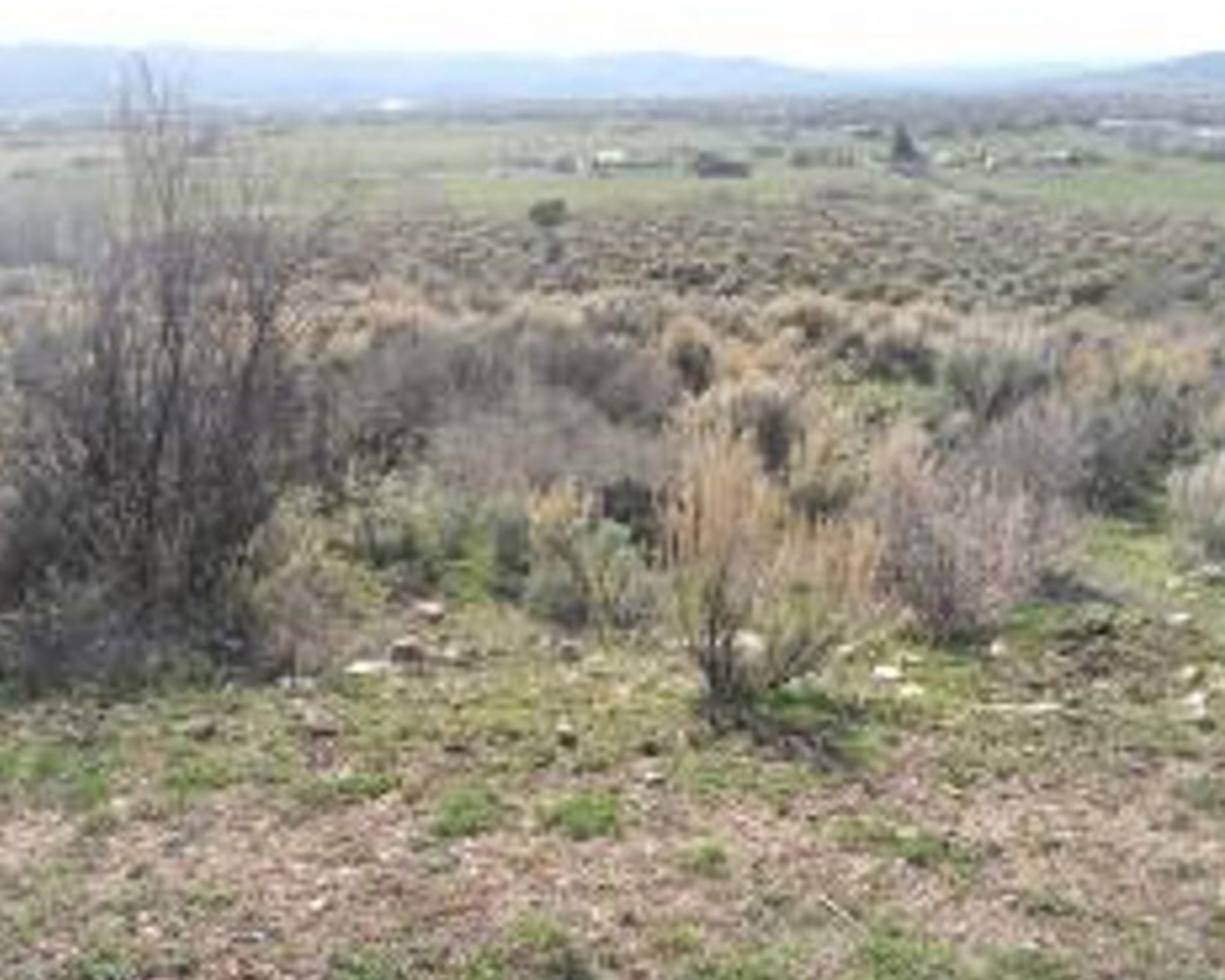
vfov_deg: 45.8
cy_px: 481
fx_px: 1161
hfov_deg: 55.6
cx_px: 593
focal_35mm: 32
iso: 80
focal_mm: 4.9
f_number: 3.2
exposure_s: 1/500
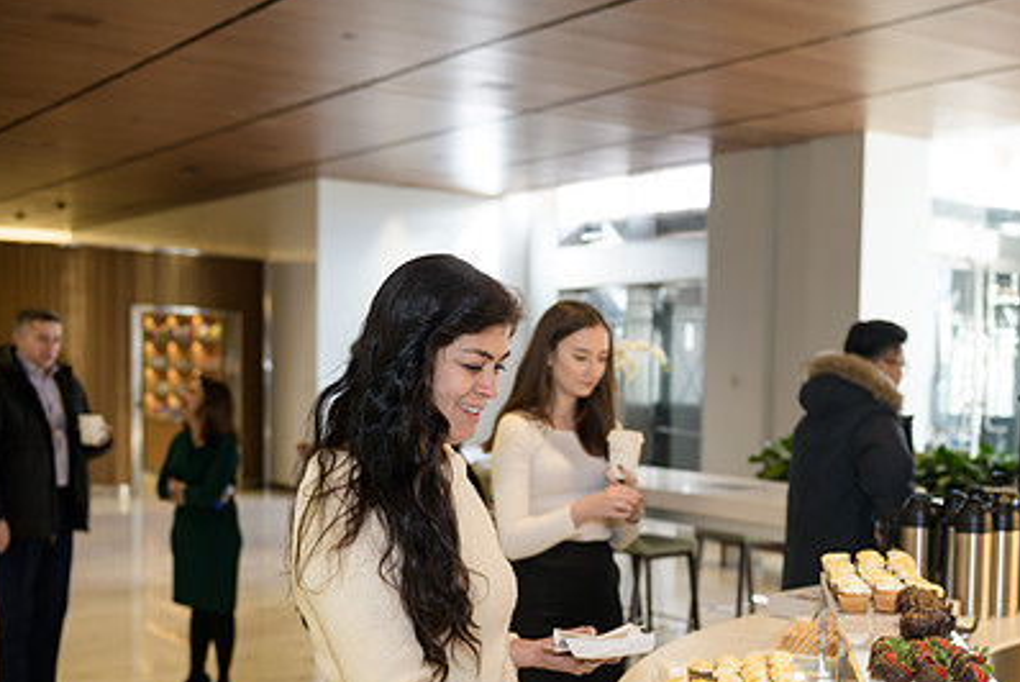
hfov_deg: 38.2
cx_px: 712
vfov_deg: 26.3
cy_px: 478
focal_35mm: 51
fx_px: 1446
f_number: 3.2
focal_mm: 35
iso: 400
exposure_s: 1/125
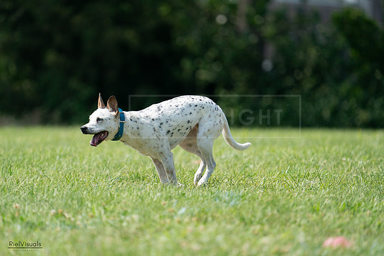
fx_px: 4897
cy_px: 128
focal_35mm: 459
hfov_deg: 4.5
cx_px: 192
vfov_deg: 3.0
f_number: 6.3
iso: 800
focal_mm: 459
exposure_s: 1/4000
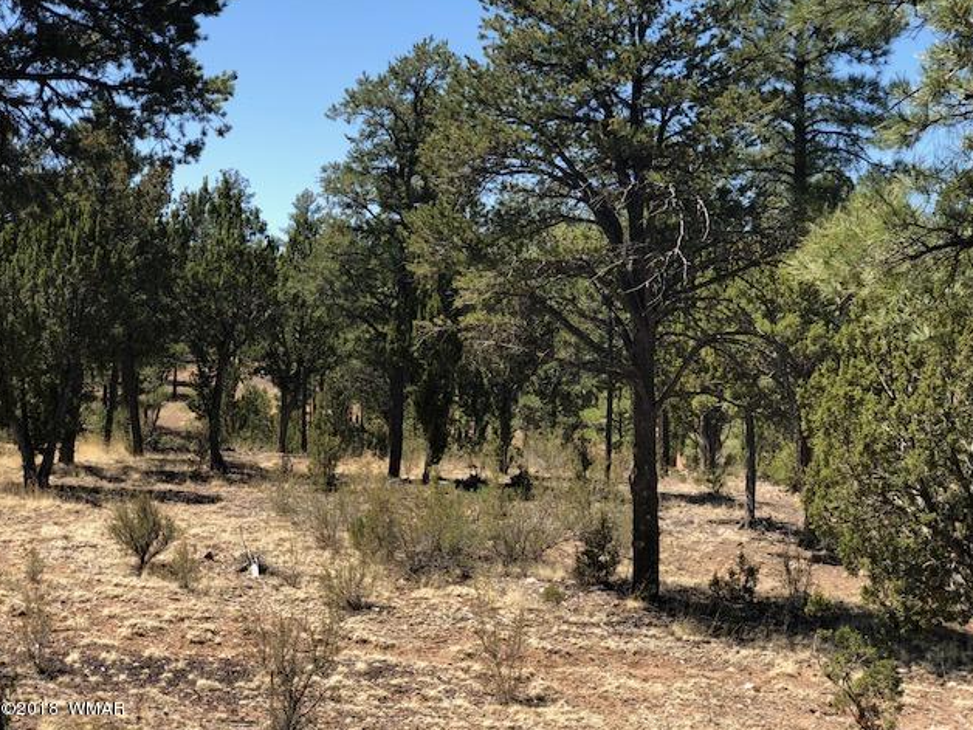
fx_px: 1490
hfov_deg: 36.2
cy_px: 367
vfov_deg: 27.5
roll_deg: -0.4
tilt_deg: +0.7
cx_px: 488
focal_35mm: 53
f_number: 2.4
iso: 16
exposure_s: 1/366
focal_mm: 6
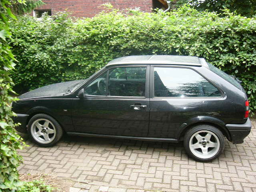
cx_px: 128
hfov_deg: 52.6
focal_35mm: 35
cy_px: 96
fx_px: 259
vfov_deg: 40.7
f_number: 2.8
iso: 100
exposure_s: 1/60
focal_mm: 5.8
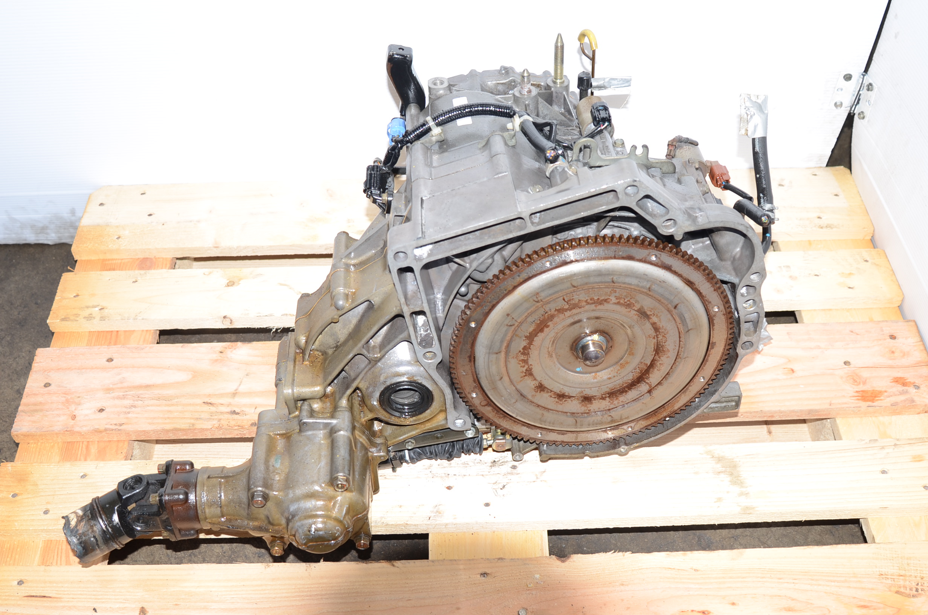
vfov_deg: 36.7
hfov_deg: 53.2
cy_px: 308
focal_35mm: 36
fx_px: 926
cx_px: 464
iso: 100
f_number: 4.5
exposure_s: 1/80
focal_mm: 24
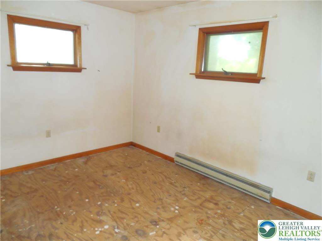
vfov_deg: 54.9
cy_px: 120
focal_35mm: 25
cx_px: 161
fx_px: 233
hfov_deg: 69.4
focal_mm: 4.5
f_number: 3.3
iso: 320
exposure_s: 1/25
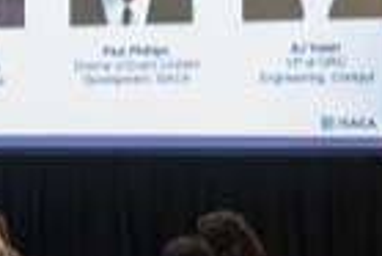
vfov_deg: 6.1
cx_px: -585
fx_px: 2401
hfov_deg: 8.2
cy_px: 26
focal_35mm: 226
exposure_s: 1/125
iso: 3200
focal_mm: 35
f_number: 2
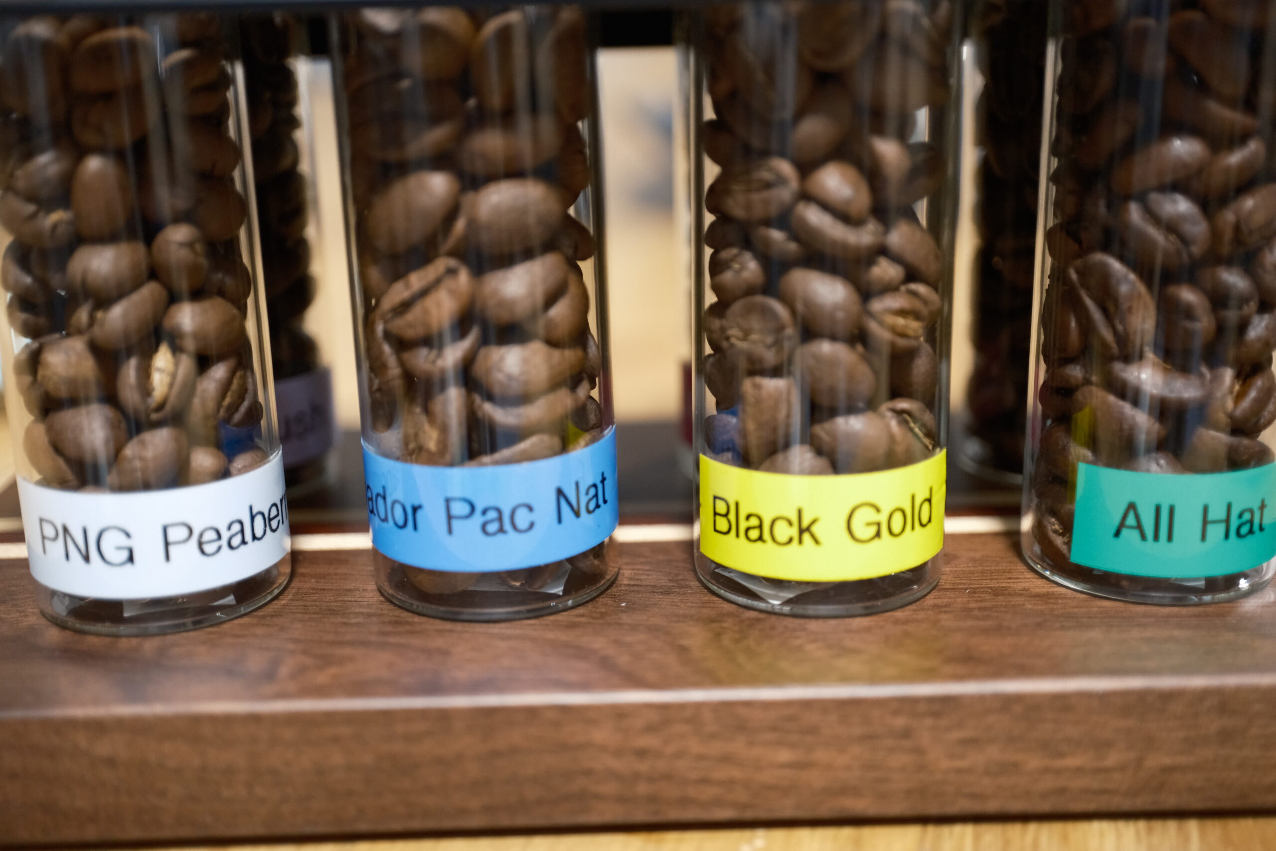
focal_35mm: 45
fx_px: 1595
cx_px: 638
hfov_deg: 43.6
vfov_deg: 29.9
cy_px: 426
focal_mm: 30
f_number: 2.8
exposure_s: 1/80
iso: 2000
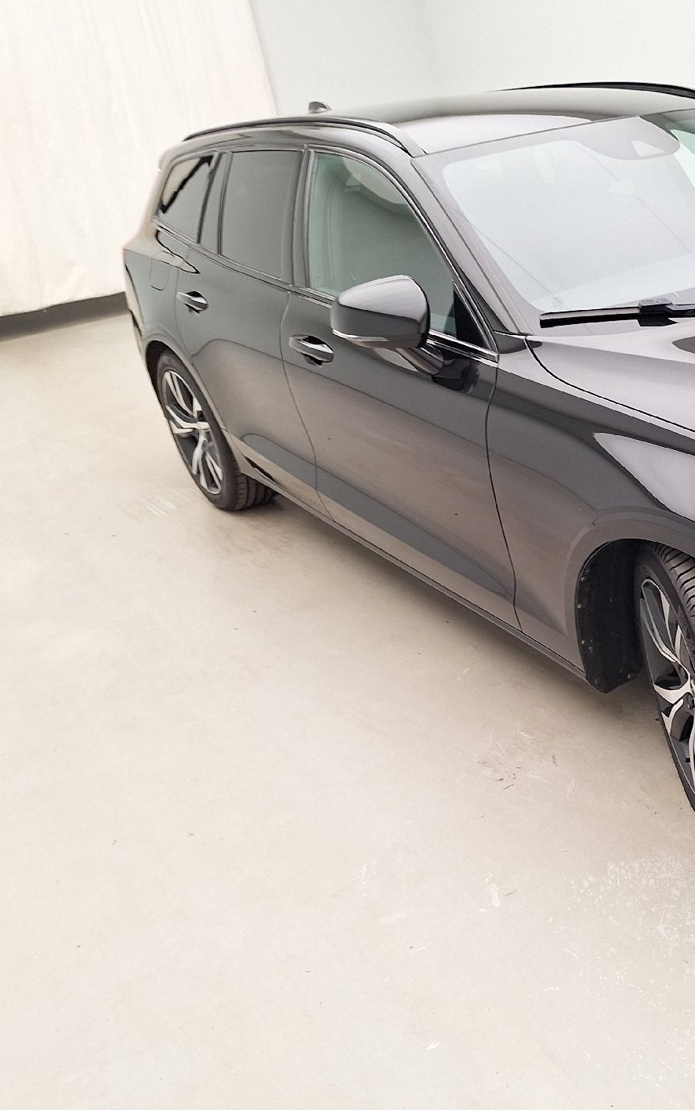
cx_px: 690
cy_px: 548
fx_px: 999
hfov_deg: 34.9
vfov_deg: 58.1
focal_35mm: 33
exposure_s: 1/100
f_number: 1.8
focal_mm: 5.54
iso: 64
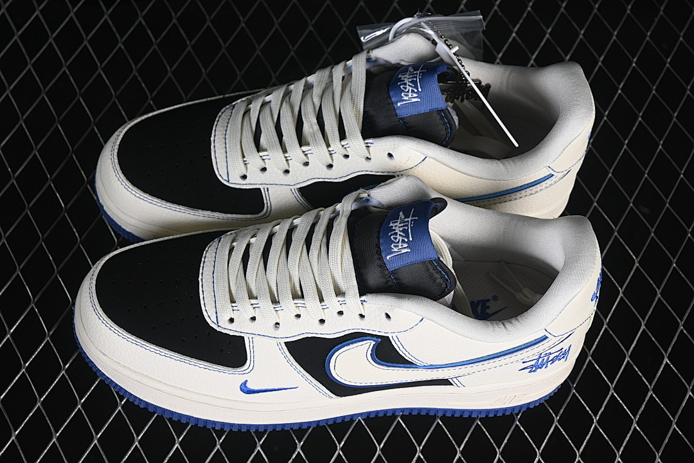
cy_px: 232
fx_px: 1446
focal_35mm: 75
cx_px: 347
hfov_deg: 27.0
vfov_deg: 18.2
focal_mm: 50
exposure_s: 1/80
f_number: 7.1
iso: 160
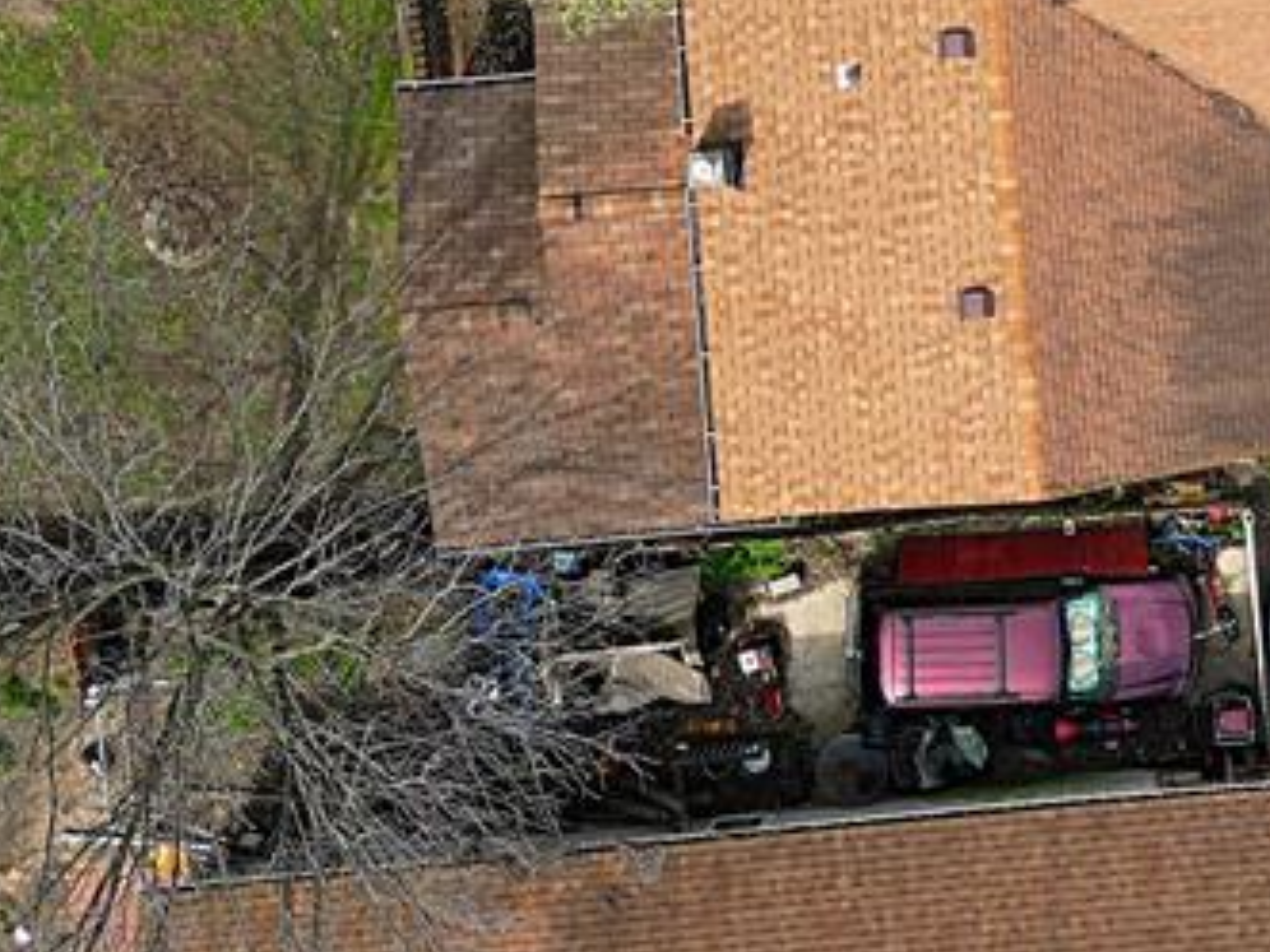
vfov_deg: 19.7
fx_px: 2715
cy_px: 168
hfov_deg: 25.7
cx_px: 1086
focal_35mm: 74
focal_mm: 6.7
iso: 120
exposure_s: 1/2000
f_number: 1.7
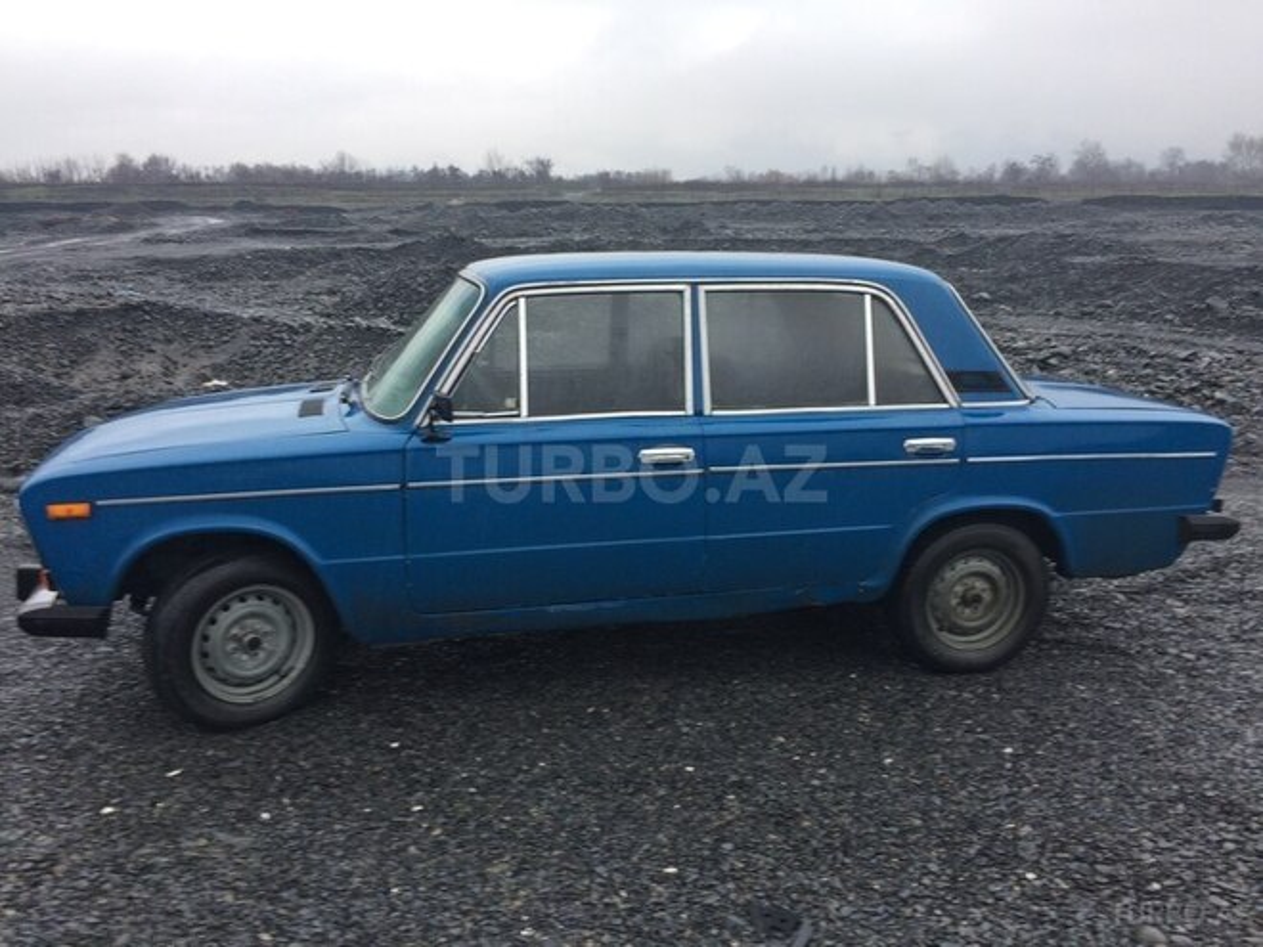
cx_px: 632
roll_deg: -0.6
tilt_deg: -12.6
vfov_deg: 48.2
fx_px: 1058
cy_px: 474
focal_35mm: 29
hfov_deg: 61.7
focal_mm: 4.15
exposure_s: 1/33
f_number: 2.2
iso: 32
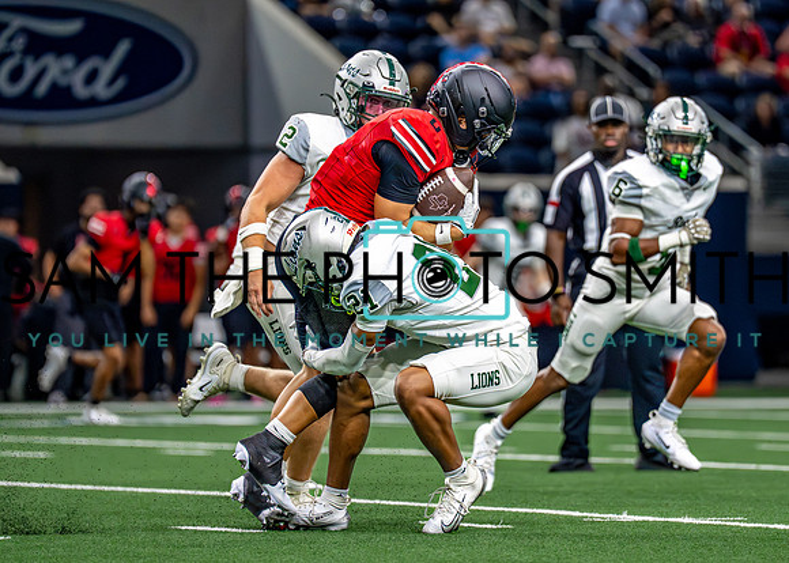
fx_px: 7025
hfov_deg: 6.4
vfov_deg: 4.6
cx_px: 473
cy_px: 268
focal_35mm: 314
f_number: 2.8
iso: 5000
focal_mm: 200
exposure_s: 1/2000
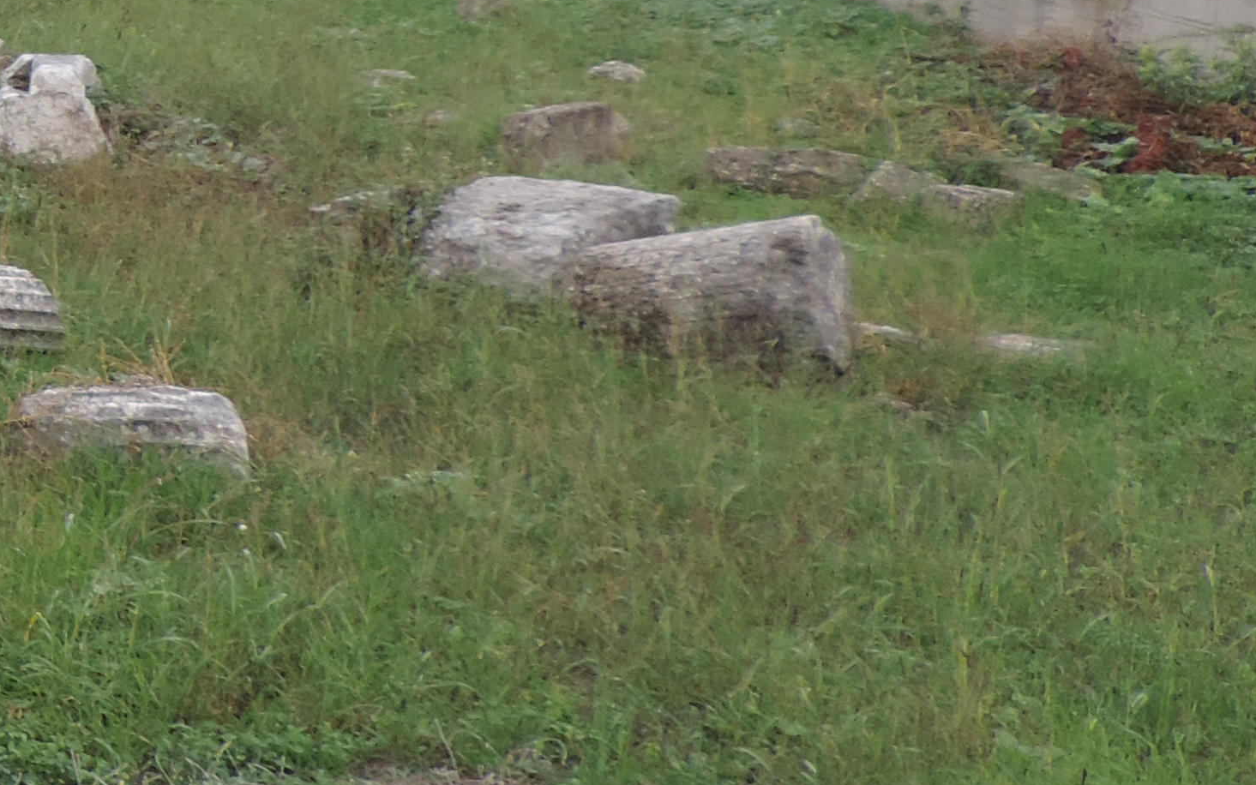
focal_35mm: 85
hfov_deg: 19.9
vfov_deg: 15.1
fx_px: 2910
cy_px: -9
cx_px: -799
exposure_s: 1/200
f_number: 3
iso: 80
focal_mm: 4.3
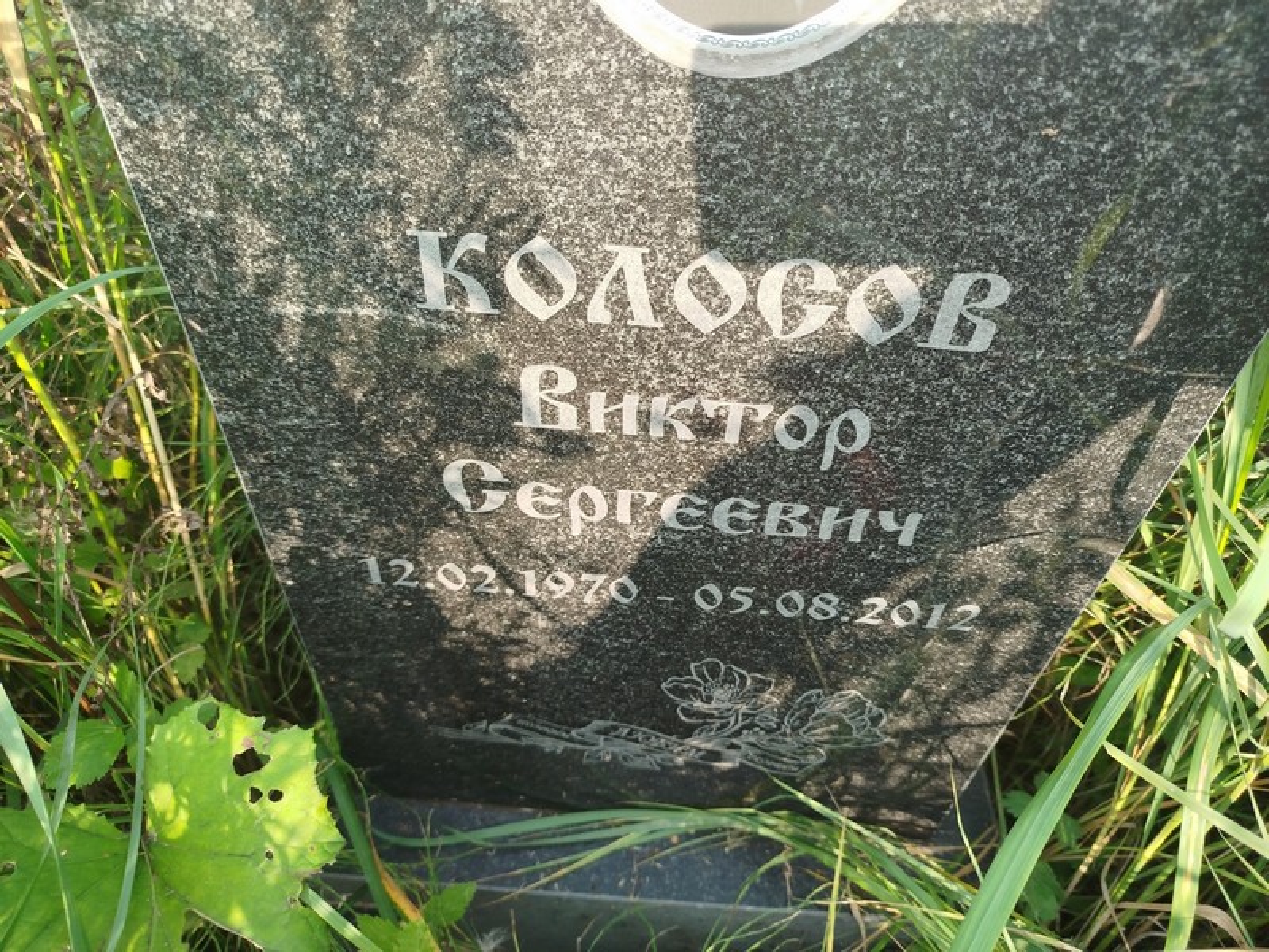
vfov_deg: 56.8
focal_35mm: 24
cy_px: 476
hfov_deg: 71.6
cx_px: 634
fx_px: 880
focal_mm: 5.31
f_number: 1.7
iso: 64
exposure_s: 1/100
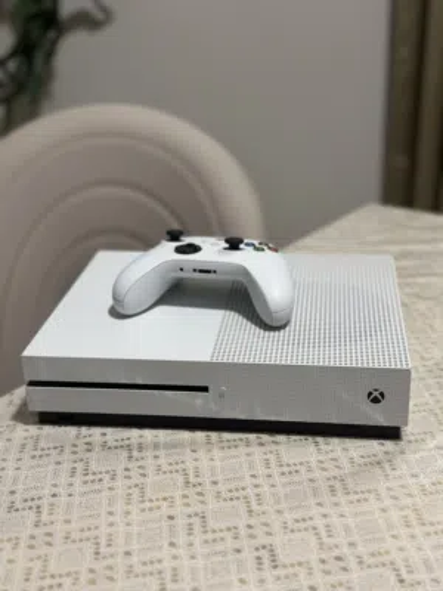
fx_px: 819
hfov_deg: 30.3
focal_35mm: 48
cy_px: 296
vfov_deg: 39.7
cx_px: 222
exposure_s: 1/50
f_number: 1.78
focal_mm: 6.86
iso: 125
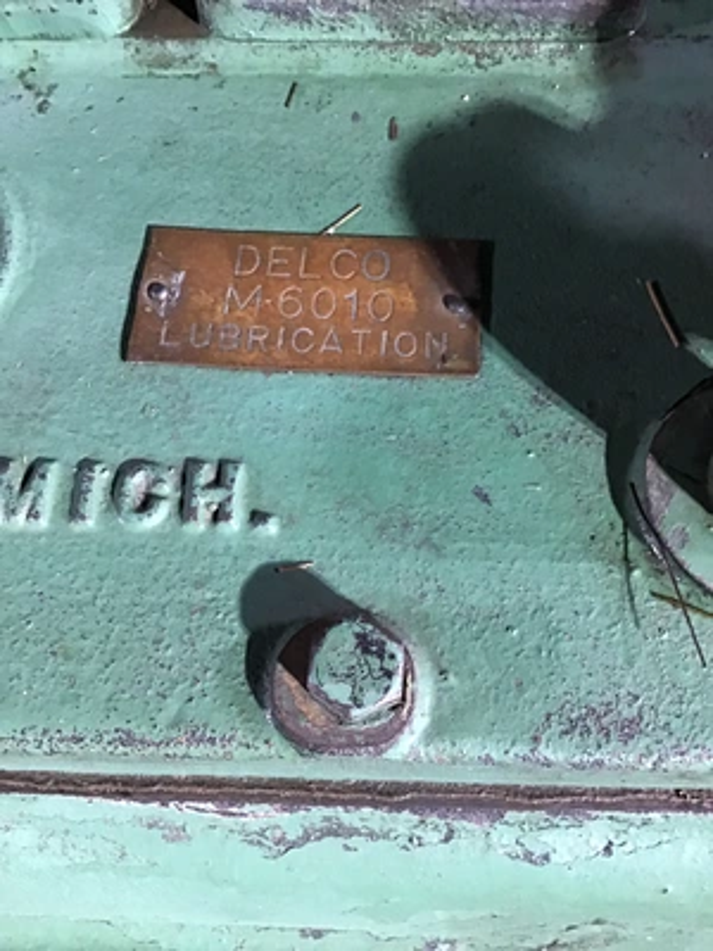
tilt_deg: -65.0
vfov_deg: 58.4
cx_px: 356
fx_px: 851
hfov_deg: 45.4
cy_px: 476
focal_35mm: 31
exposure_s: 1/17
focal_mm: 3.3
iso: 200
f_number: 2.4
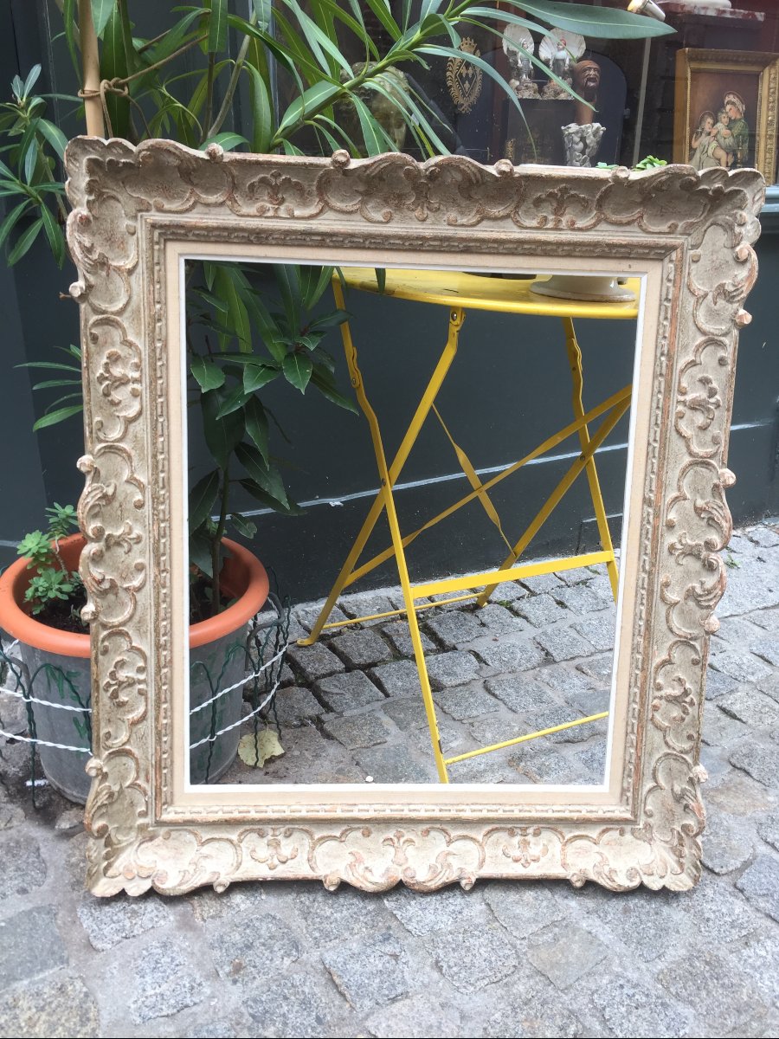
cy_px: 520
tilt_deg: -22.3
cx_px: 390
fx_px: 870
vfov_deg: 61.7
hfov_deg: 48.2
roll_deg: -2.5
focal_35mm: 29
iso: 32
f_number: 2.2
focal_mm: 4.15
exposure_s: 1/50
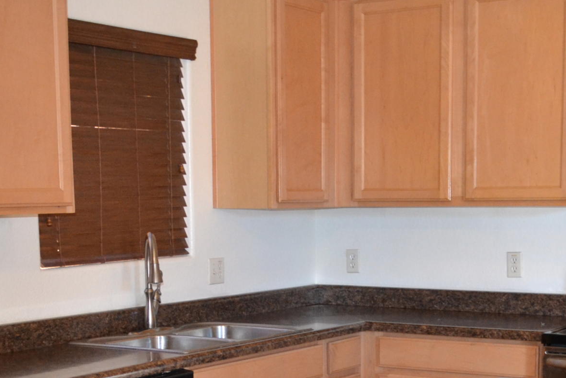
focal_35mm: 69
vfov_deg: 19.2
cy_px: 366
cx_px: 297
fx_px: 1085
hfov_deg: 29.2
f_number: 3.5
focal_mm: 18
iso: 1400
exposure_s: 1/60
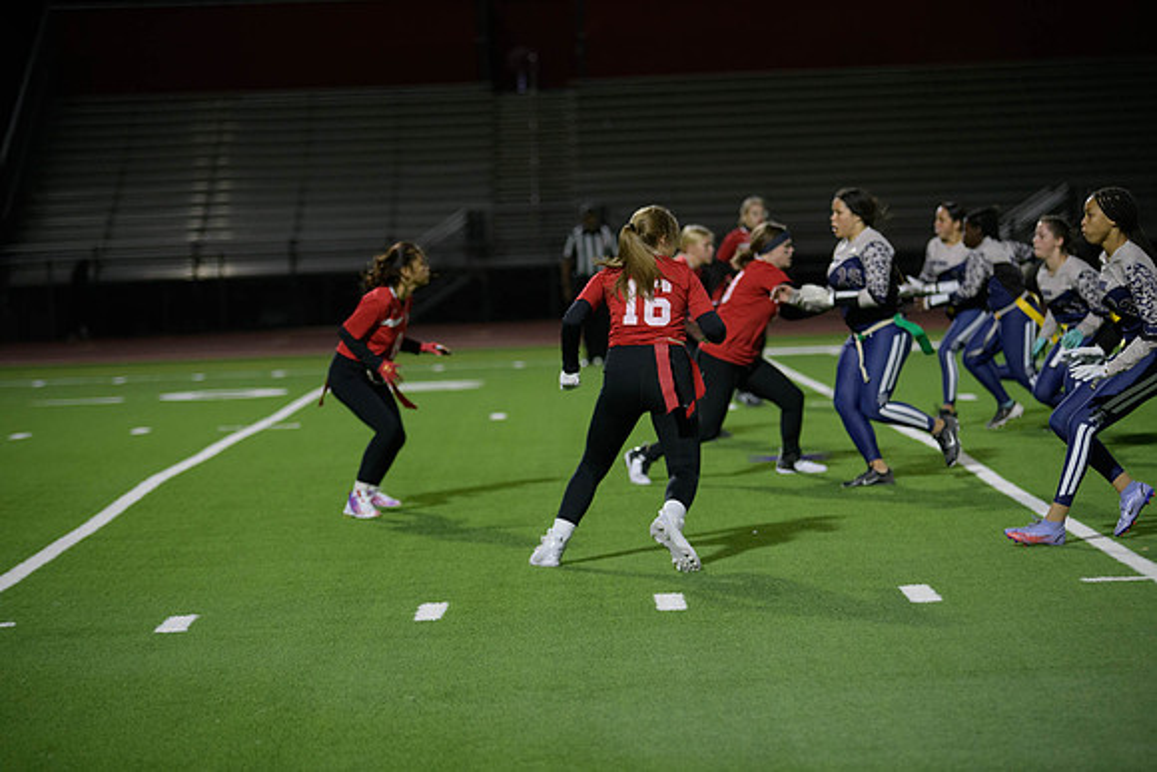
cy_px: 386
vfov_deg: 14.0
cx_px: 578
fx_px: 3150
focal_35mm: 98
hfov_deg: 20.8
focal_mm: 98
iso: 2000
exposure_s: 1/640
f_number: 2.8
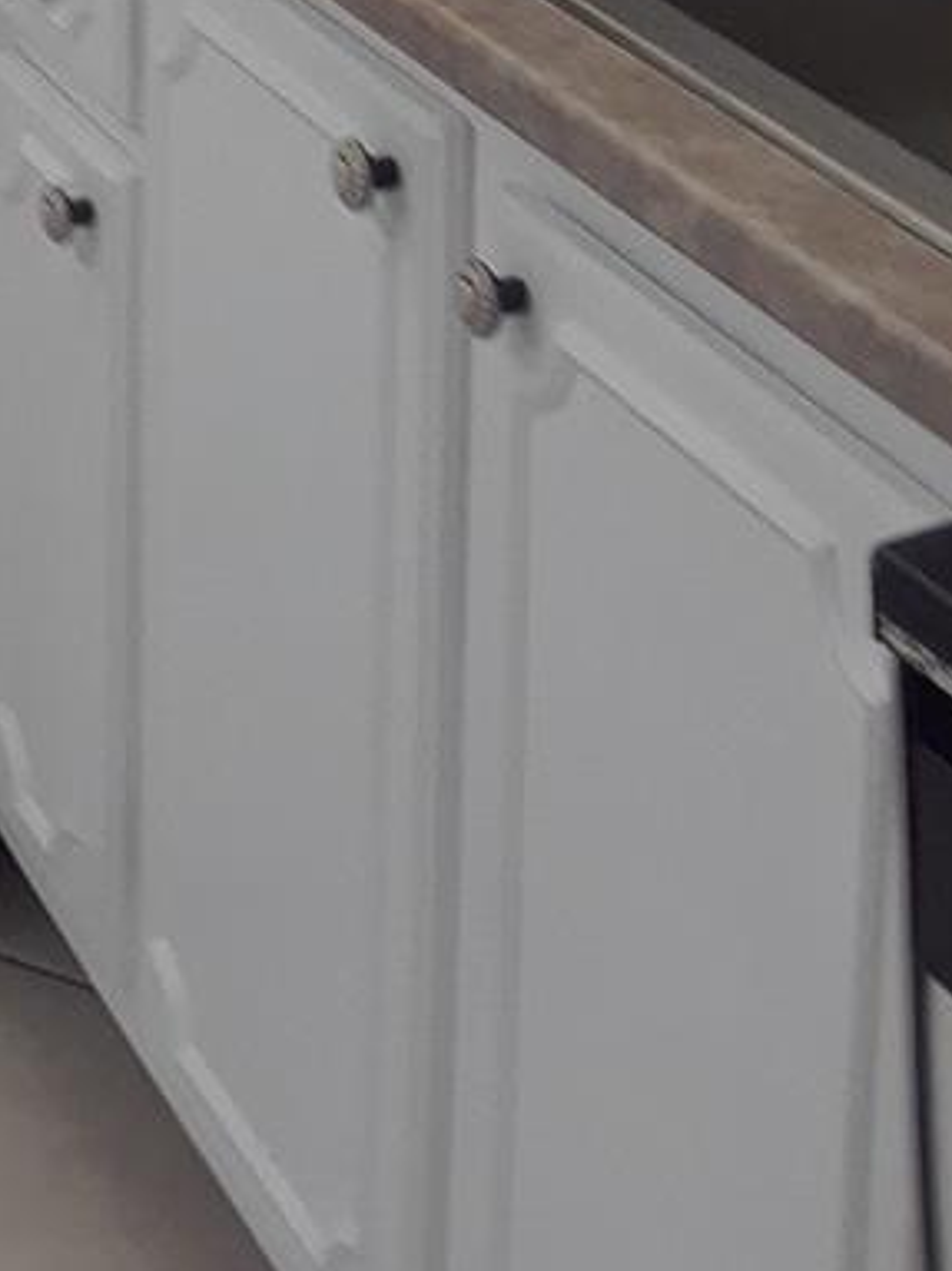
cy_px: -657
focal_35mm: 94
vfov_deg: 18.4
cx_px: -504
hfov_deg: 14.6
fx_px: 3449
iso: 50
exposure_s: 1/40
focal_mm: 2.47
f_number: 1.9
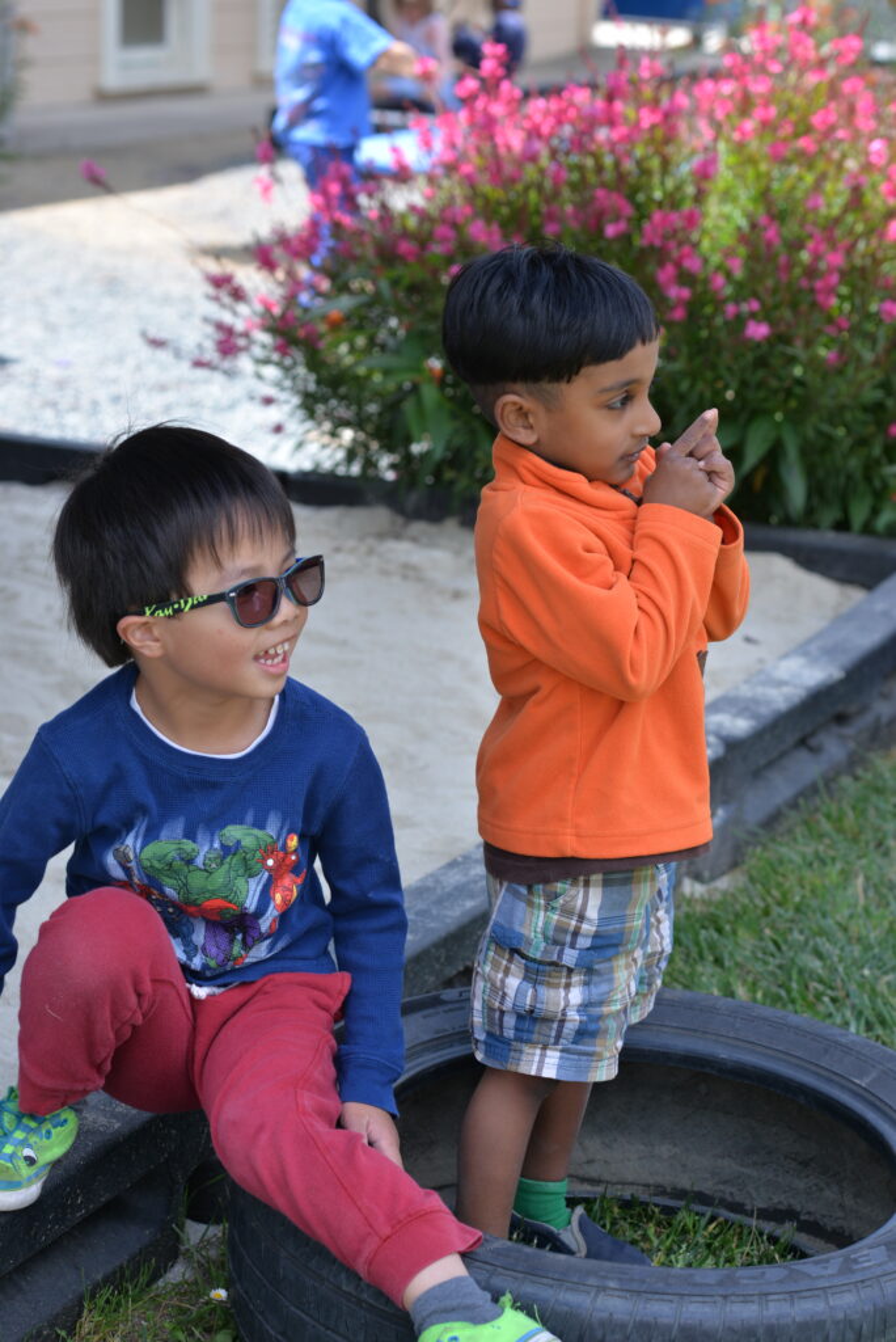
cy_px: 671
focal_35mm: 85
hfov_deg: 16.1
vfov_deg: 23.9
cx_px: 448
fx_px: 3169
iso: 250
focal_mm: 85
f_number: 5.6
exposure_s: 1/500
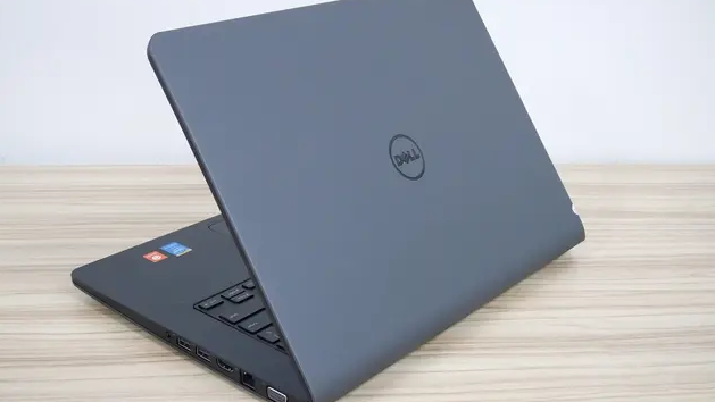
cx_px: 352
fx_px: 910
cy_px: 211
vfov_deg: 24.9
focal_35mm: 48
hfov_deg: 42.9
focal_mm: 17
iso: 2500
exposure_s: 1/25
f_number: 5.6
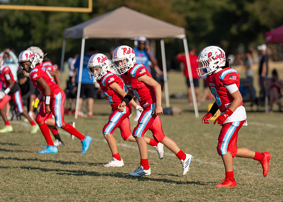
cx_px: 194
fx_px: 2358
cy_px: 110
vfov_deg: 4.9
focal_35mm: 293
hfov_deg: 6.9
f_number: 3.2
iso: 125
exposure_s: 1/3200
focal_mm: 200
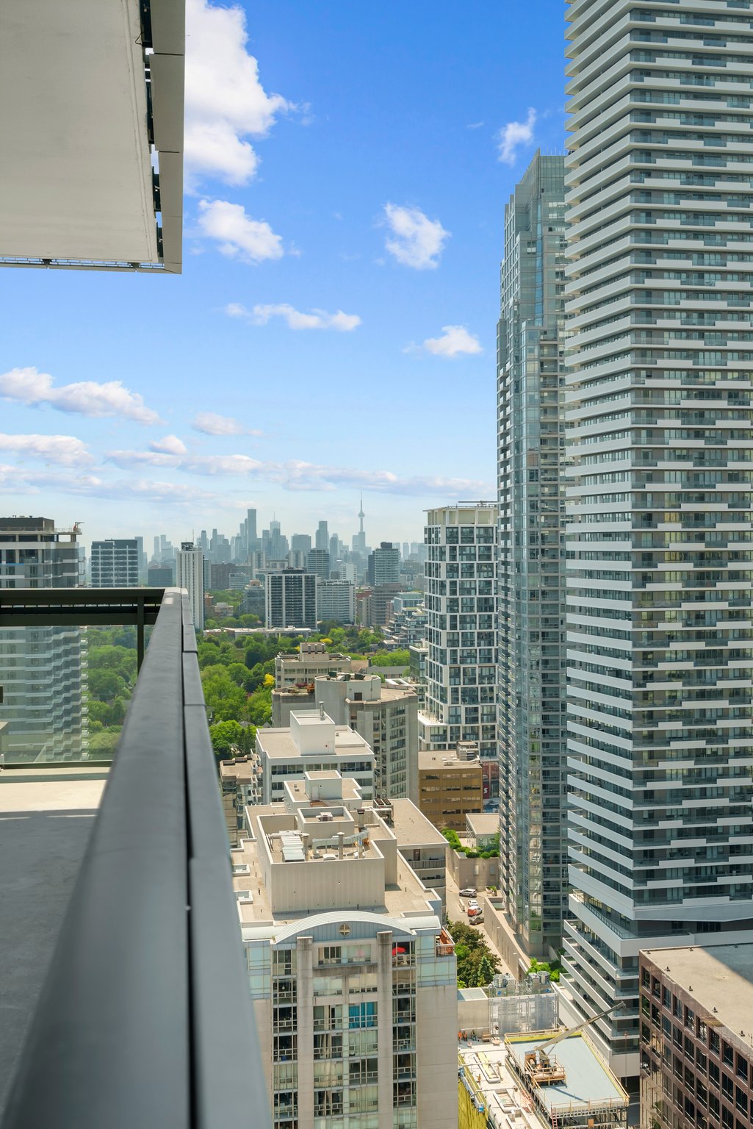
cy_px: 564
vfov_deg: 54.4
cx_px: 376
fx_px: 1097
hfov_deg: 37.9
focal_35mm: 35
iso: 400
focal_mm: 35
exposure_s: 1/500
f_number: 8
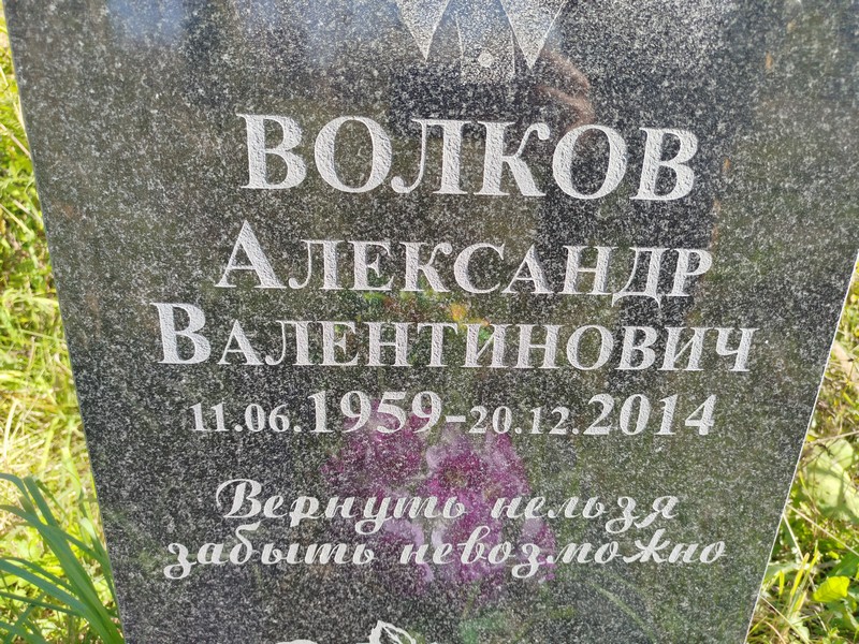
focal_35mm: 24
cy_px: 322
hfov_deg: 71.6
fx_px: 596
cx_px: 430
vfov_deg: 56.8
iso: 50
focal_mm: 5.31
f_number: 1.7
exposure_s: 1/281
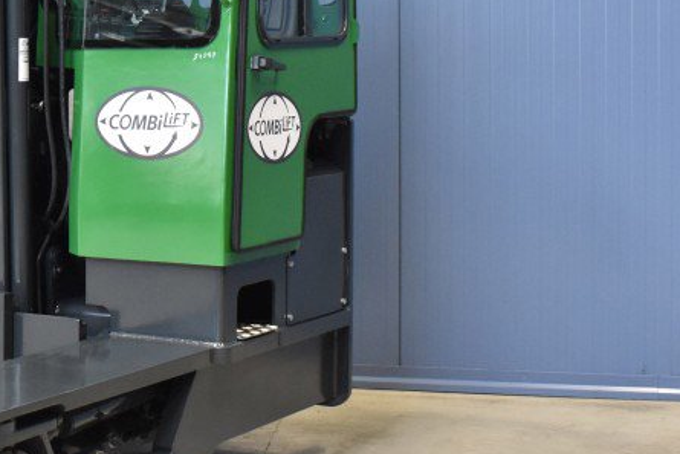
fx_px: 1833
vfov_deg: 14.0
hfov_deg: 20.3
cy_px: 78
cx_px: -26
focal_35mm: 97
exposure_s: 1/80
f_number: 5
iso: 1600
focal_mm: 24
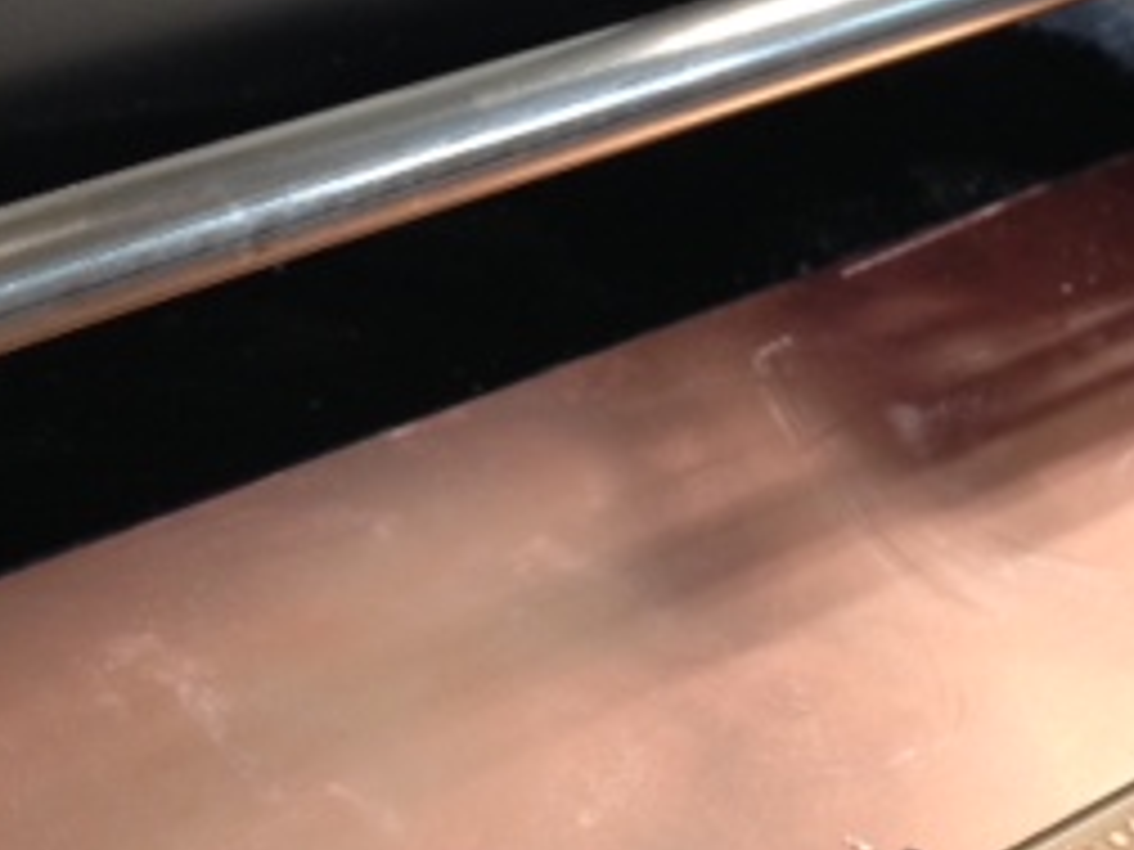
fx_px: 2916
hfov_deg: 21.2
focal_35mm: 89
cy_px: 459
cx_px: 1161
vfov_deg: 16.6
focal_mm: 4.28
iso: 100
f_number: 2.4
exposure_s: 1/20
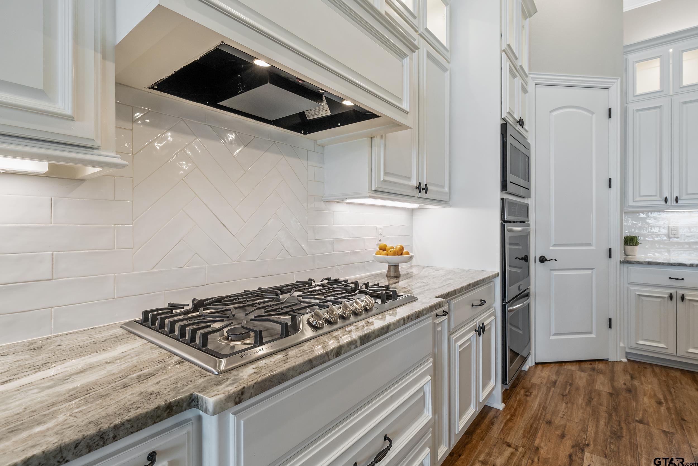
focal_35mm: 17
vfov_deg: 70.4
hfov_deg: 93.3
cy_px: 233
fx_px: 330
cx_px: 349
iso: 800
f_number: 8
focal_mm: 17
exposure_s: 1/30
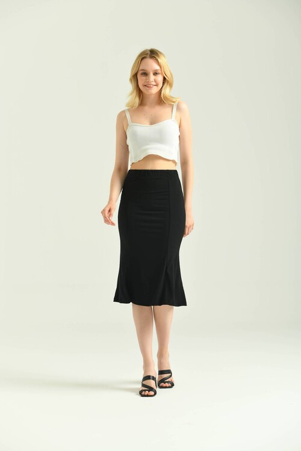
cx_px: 150
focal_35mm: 70
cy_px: 226
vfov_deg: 28.8
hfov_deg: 19.5
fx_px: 878
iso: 125
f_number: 5.6
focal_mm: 70
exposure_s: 1/160
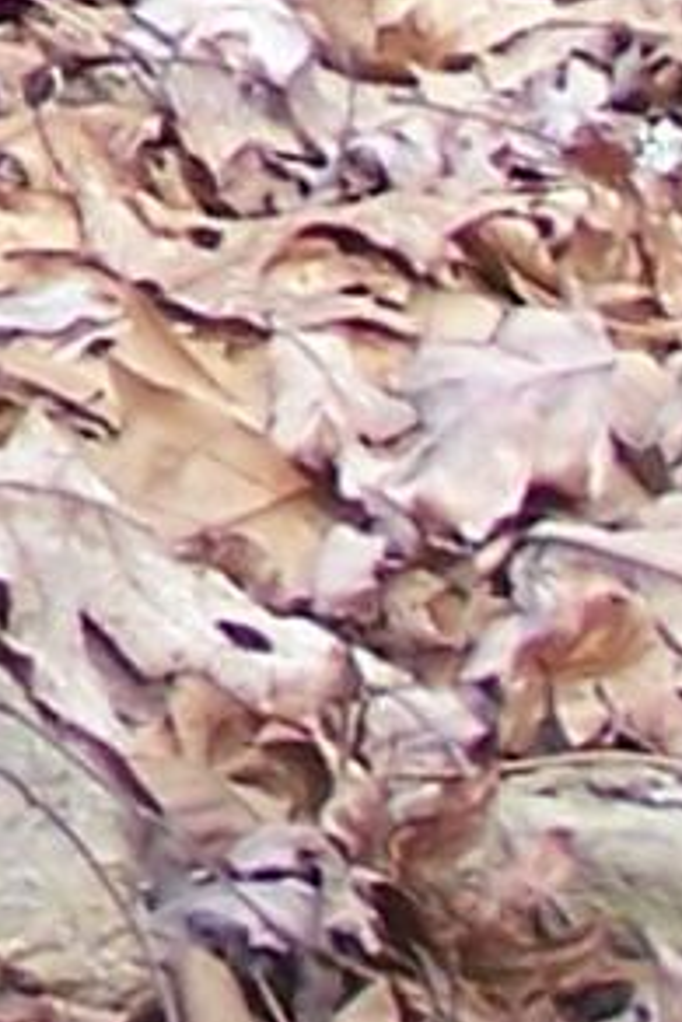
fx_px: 16972
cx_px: -2256
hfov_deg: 2.2
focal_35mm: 598
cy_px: -2320
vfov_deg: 3.4
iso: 64
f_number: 3.1
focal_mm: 9.3
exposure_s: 1/160
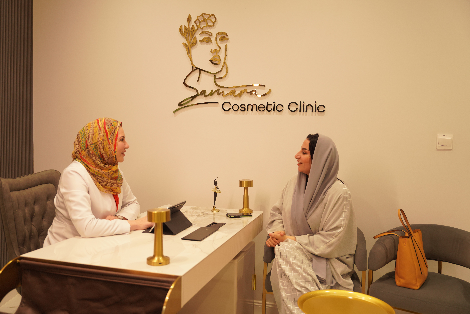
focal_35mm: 33
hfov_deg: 57.2
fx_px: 431
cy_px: 157
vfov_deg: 40.0
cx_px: 235
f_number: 2.8
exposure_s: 1/125
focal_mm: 33
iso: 400
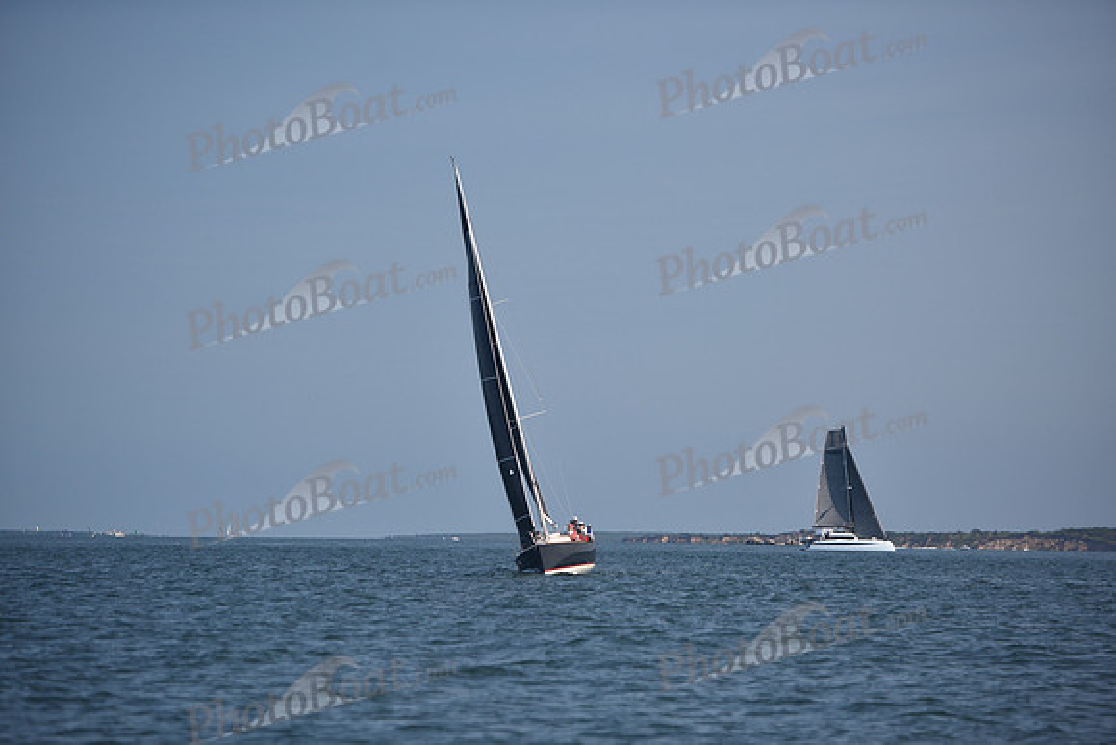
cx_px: 558
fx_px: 4341
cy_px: 372
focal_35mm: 140
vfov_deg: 9.8
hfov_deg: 14.7
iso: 250
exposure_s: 1/2000
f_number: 3.2
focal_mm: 140
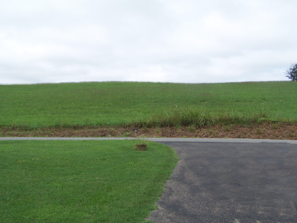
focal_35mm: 38
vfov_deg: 37.7
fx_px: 326
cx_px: 148
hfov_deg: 49.0
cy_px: 112
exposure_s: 1/640
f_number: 4
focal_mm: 6.3
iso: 80
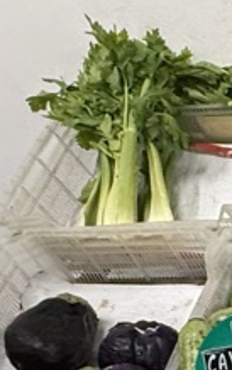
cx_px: 757
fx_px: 890
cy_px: 383
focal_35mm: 88
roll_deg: +0.3
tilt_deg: -19.1
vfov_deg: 22.5
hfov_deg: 9.8
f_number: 2.2
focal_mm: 2.22
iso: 320
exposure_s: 1/100
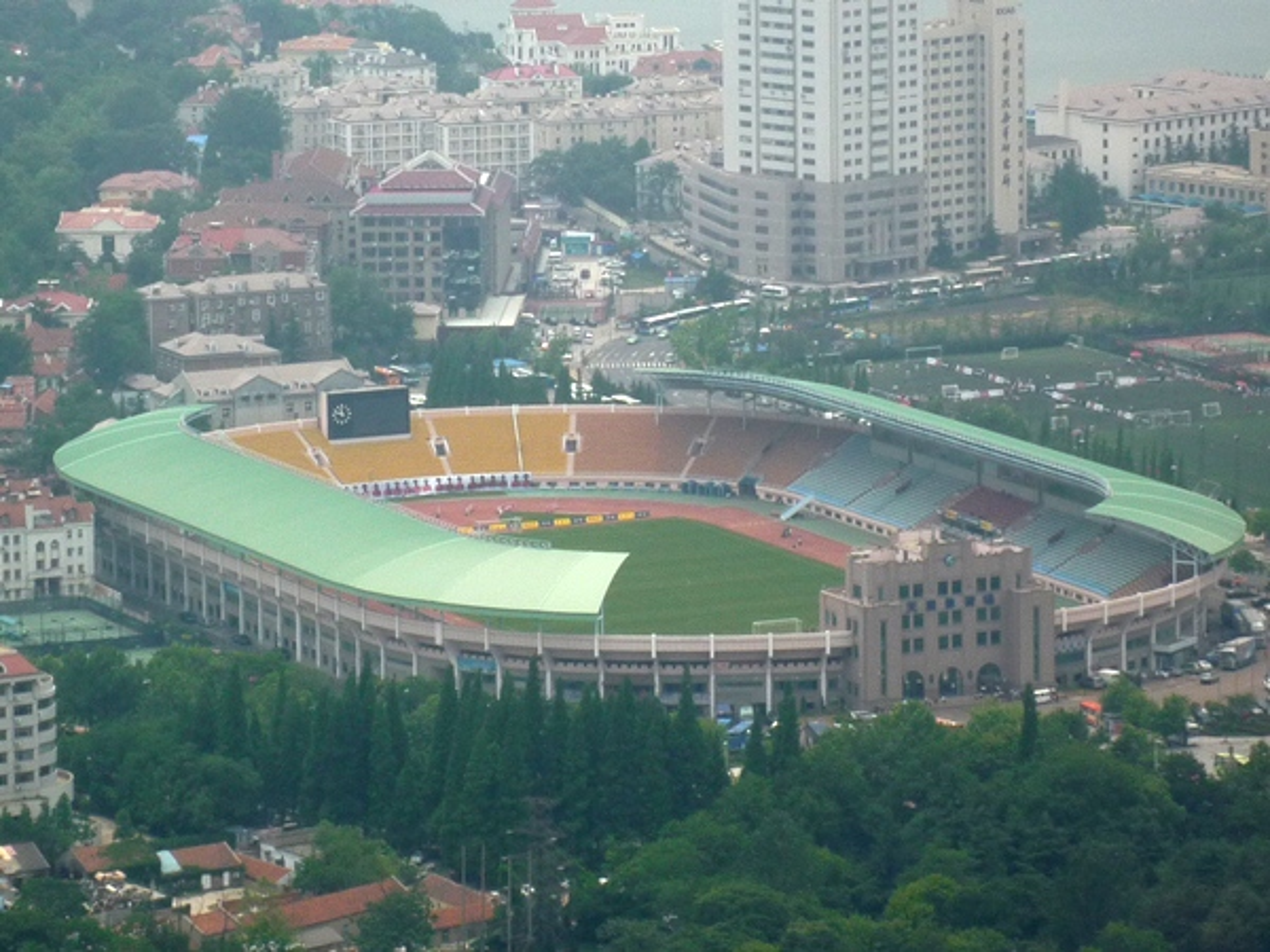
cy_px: 476
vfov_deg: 6.6
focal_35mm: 225
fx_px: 8255
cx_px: 635
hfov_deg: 8.8
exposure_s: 1/400
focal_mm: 22
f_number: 5.9
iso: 100
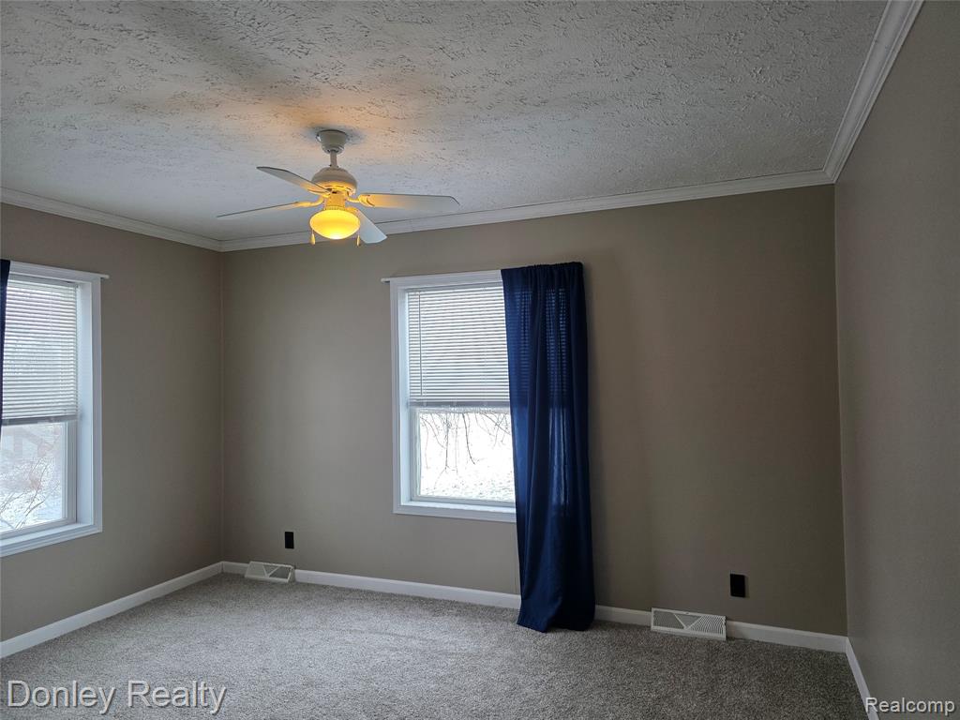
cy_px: 360
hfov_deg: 73.9
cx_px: 480
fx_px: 638
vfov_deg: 58.9
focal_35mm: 23
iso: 160
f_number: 1.7
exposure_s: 1/120
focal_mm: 6.3
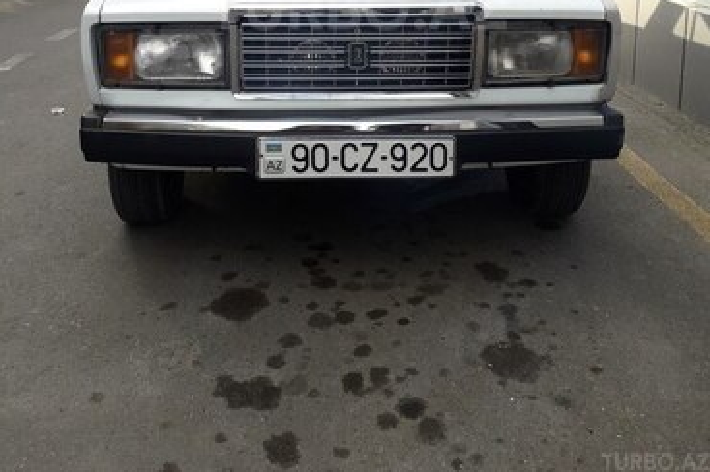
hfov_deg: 50.7
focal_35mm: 38
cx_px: 358
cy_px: 8
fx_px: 749
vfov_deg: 32.4
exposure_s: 1/277
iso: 40
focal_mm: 3.6
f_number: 1.9
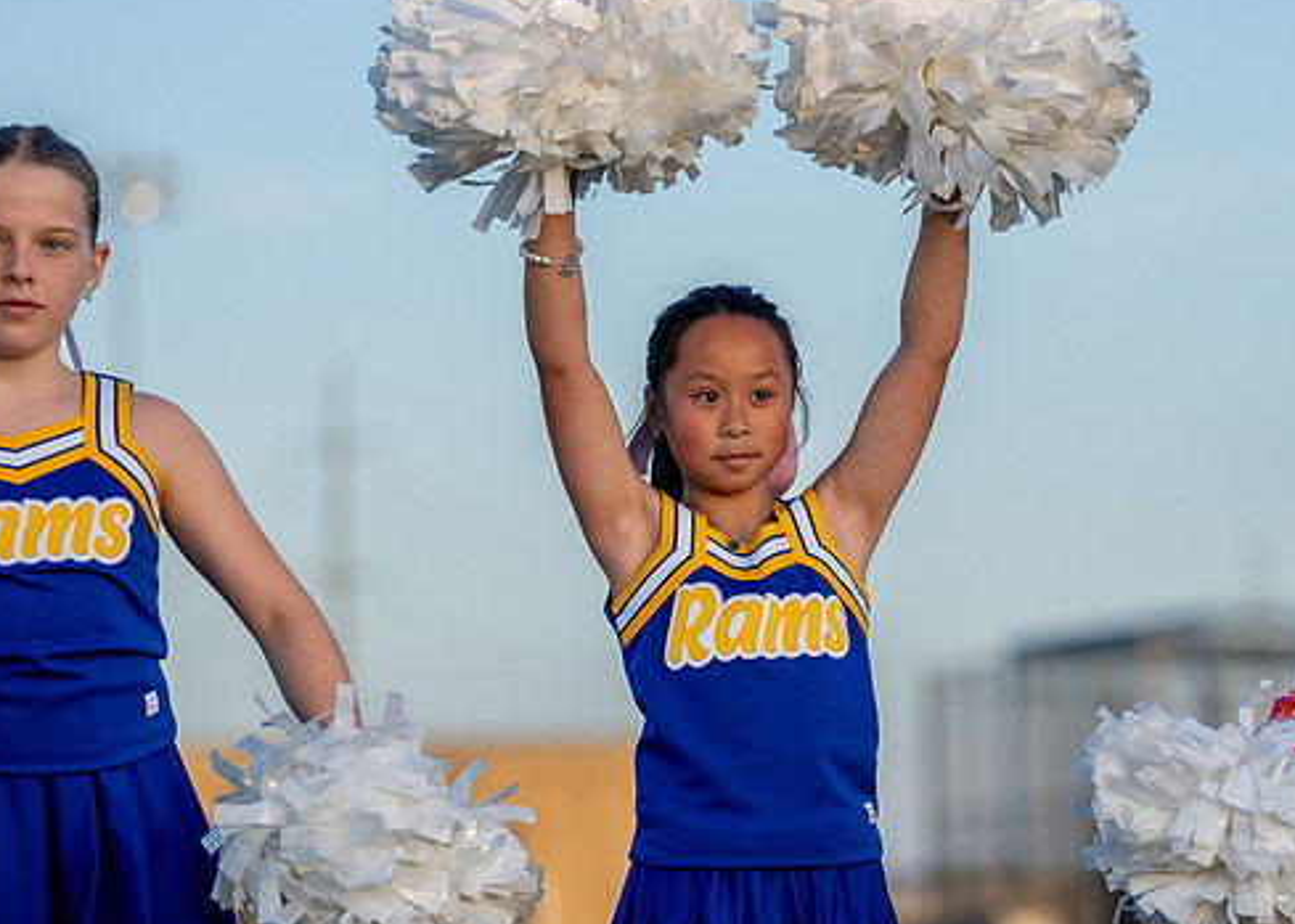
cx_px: 728
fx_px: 8236
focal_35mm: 224
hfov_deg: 9.0
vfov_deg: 6.4
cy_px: 516
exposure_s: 1/2500
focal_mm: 137
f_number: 2.8
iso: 500
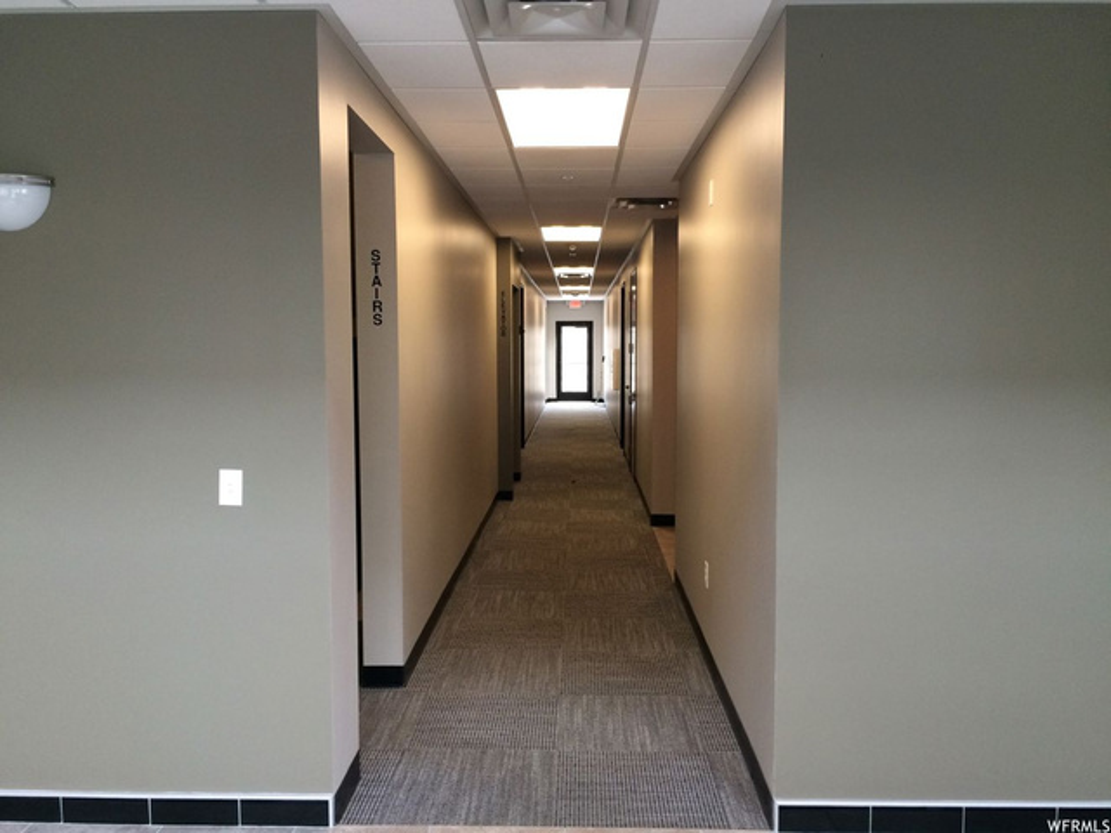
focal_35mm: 29
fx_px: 931
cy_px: 416
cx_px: 556
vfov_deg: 48.2
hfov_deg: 61.7
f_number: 2.2
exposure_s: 1/30
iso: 64
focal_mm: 4.15
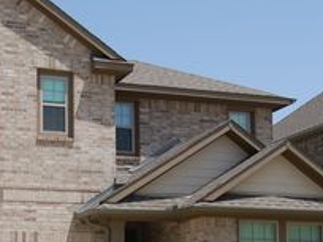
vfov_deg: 17.1
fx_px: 793
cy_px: 225
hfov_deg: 22.9
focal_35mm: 85
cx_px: 104
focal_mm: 24
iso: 100
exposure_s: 1/250
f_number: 8
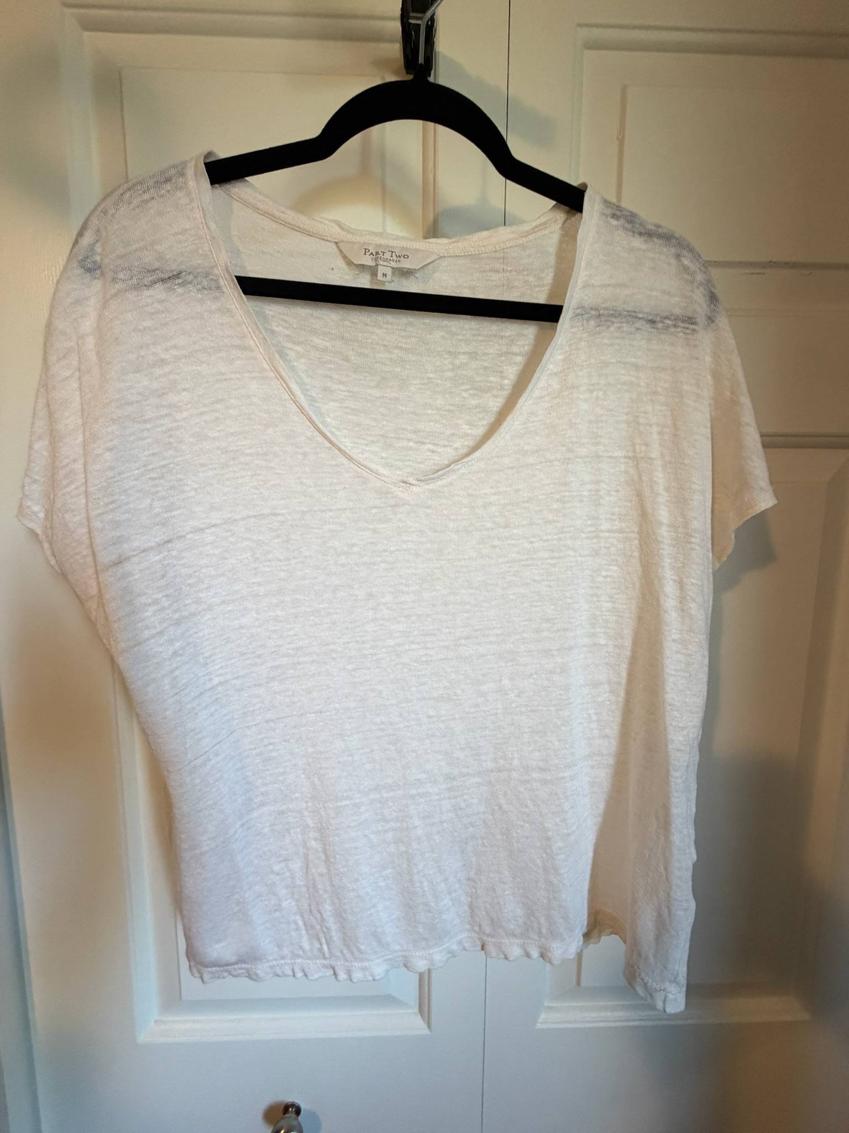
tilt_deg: -6.3
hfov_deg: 85.7
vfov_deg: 102.1
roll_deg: -0.7
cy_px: 566
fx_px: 458
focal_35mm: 14
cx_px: 424
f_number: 2.2
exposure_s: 1/120
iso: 320
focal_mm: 2.22
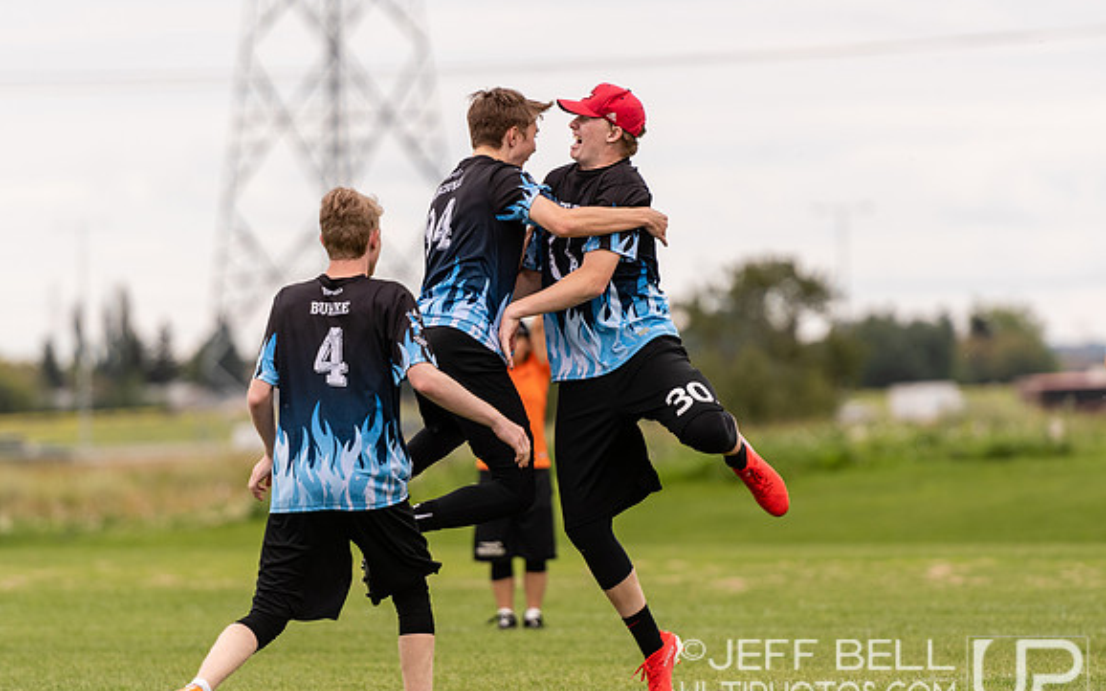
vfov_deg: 4.3
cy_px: 363
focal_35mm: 307
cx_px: 553
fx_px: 9252
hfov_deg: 6.8
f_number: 2.8
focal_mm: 200
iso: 125
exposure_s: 1/1000
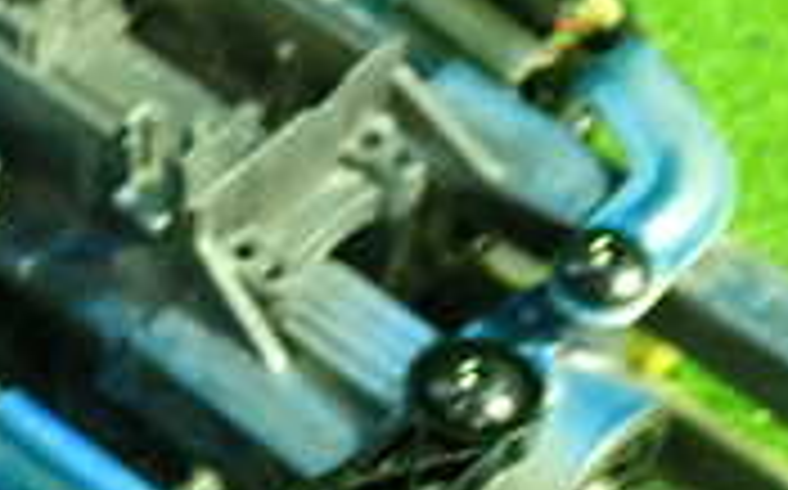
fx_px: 2339
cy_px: 198
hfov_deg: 18.5
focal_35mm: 109
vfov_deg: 12.0
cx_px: -41
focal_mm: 5.4
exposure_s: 1/30
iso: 640
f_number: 2.3
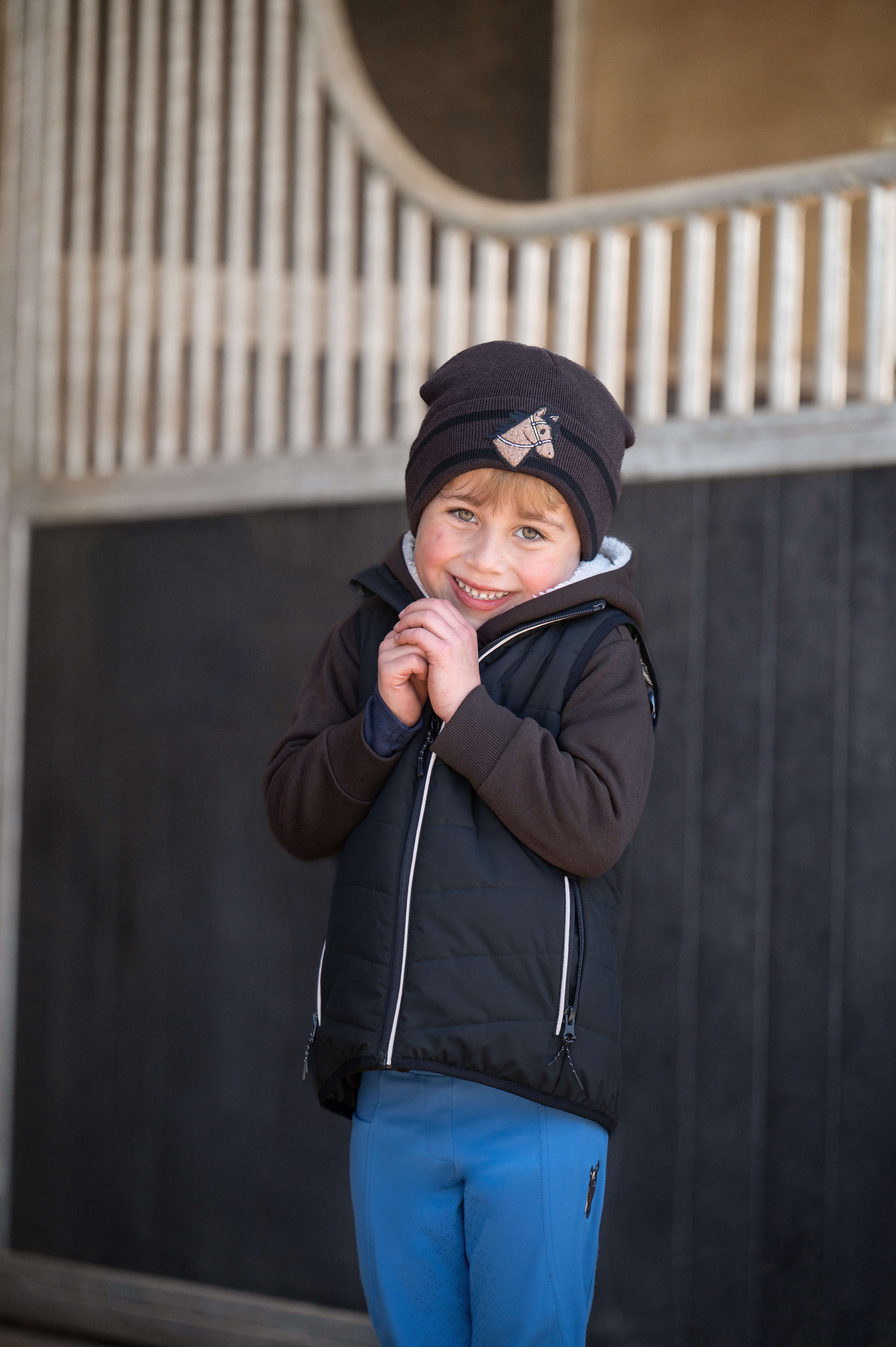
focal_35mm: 130
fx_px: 4860
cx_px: 448
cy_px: 674
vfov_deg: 15.8
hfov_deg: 10.5
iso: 200
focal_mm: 130
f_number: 2.8
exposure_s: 1/640
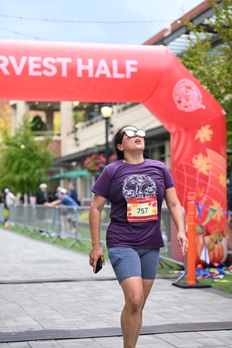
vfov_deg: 28.8
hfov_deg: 19.5
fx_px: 676
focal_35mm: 70
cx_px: 116
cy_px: 174
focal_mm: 70
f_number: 2.8
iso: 640
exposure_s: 1/2000
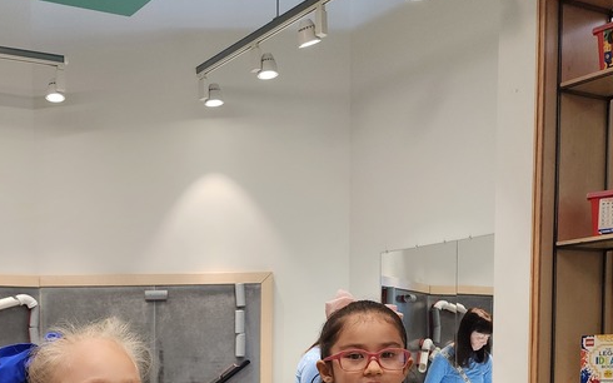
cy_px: 423
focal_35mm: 51
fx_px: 852
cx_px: 124
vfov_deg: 23.7
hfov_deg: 38.1
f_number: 1.8
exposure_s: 1/180
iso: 200
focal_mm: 6.4
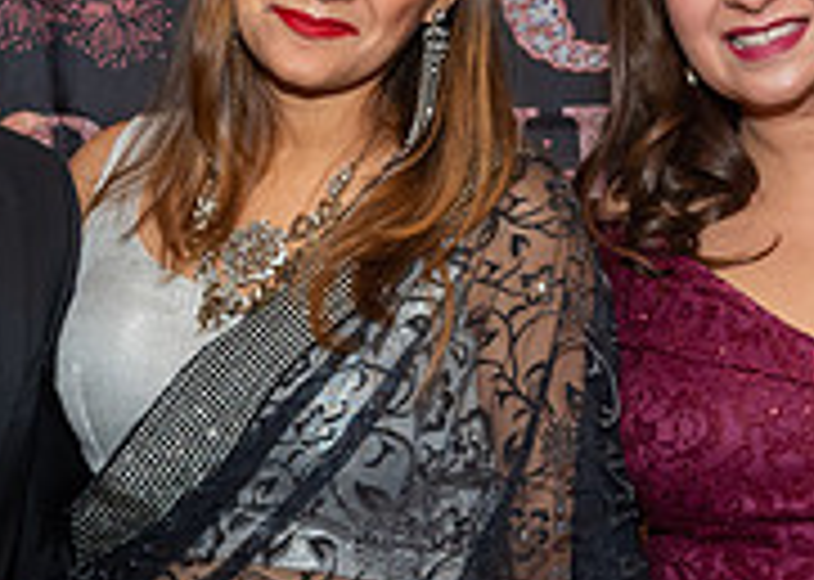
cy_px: 292
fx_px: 3211
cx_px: 465
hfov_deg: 14.4
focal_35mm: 139
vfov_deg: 10.3
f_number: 8
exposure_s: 1/250
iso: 500
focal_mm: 26
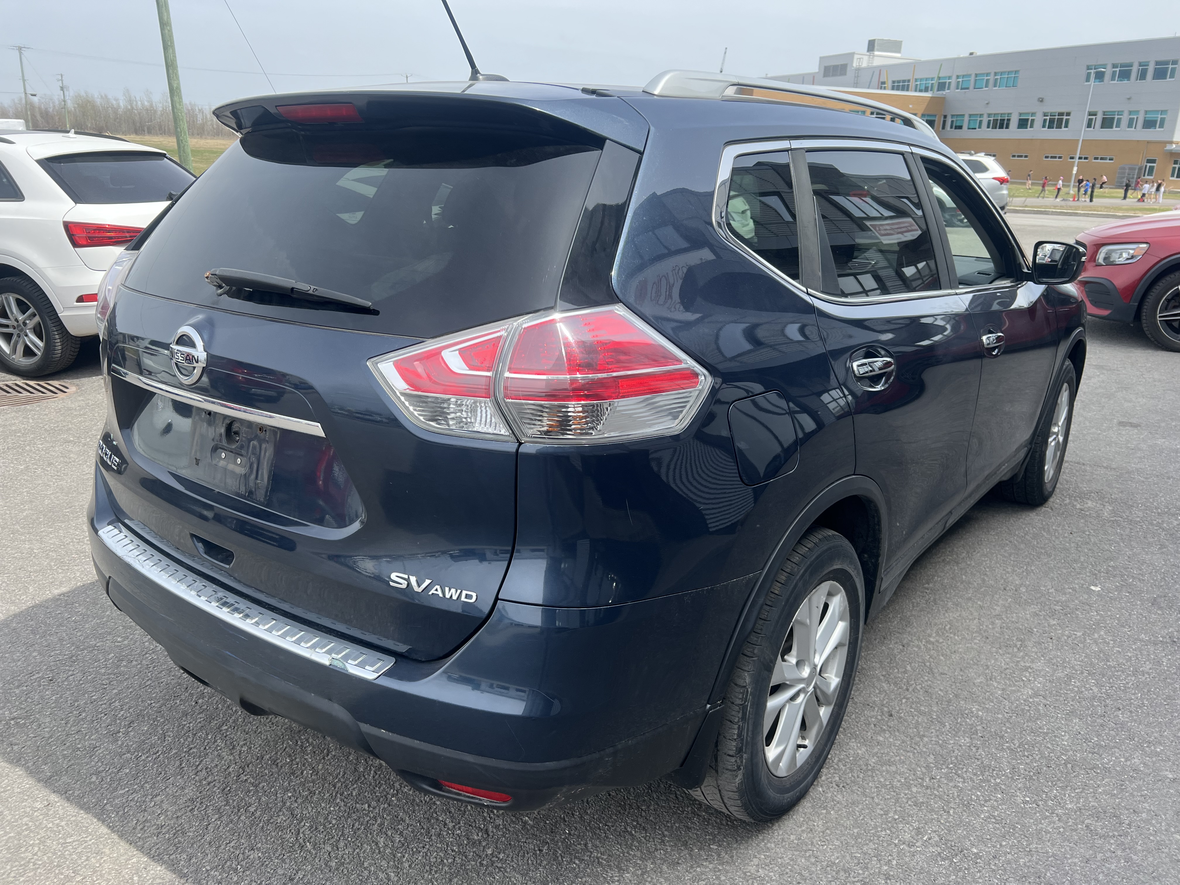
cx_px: 590
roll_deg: -1.4
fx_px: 886
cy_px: 442
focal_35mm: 26
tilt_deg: -17.5
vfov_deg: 53.1
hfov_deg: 67.3
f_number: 1.5
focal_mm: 5.7
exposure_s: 1/1311
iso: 50
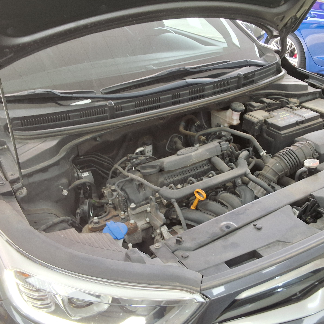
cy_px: 164
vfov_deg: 48.4
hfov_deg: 48.2
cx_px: 194
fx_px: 360
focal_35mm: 34
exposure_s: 1/60
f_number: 1.9
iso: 50
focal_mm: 2.91
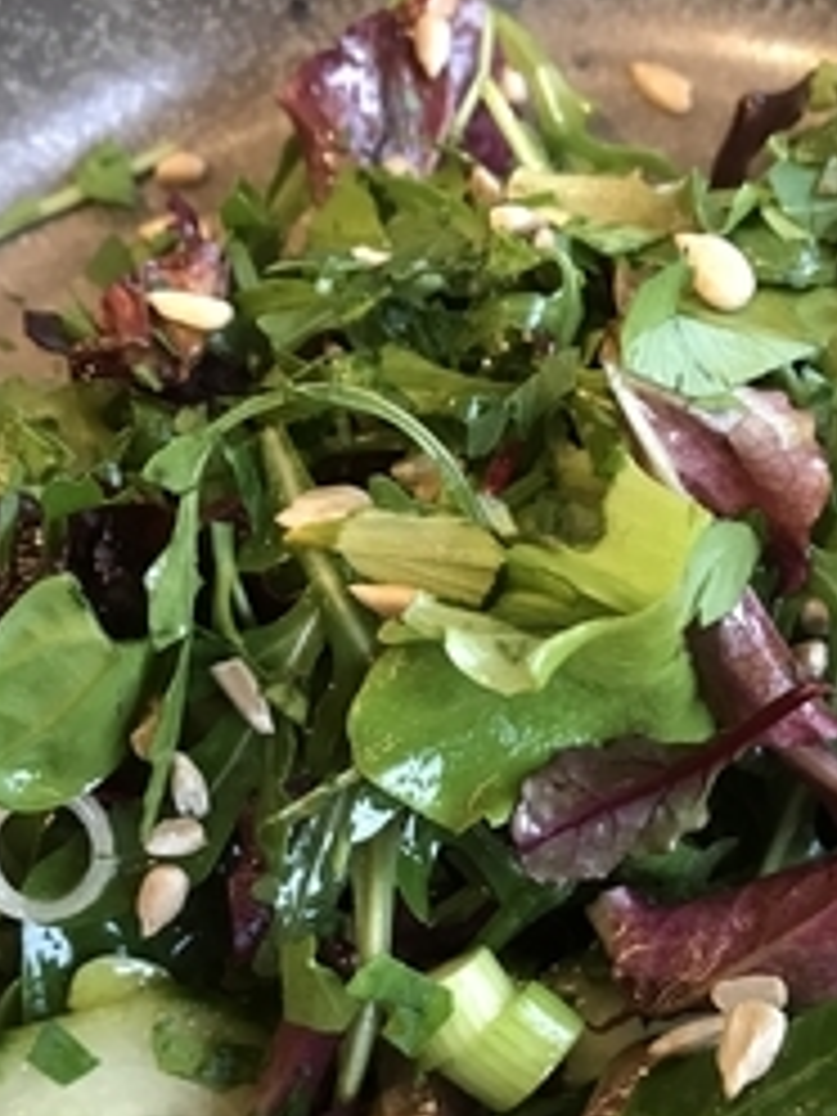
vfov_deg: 36.3
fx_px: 1676
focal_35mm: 52
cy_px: 783
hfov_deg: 27.8
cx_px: 578
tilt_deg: -67.6
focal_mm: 3.99
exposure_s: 1/16
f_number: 1.8
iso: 100
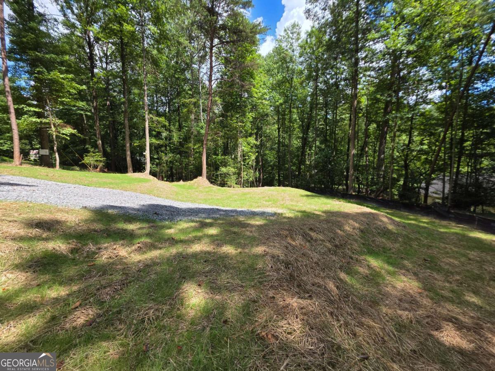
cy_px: 186
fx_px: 186
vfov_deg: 89.9
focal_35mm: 13
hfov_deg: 106.2
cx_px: 248
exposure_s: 1/673
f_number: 1.9
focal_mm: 2.2
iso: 40
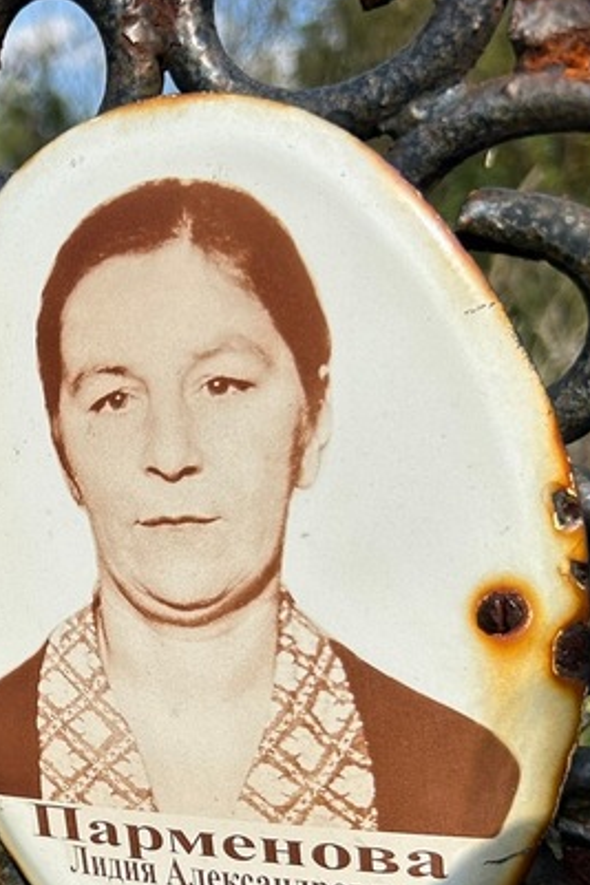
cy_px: 633
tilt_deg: -11.1
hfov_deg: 23.8
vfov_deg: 36.3
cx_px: -13
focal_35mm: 54
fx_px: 1329
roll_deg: +4.9
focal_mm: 5.7
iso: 50
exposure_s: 1/6211
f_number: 1.5
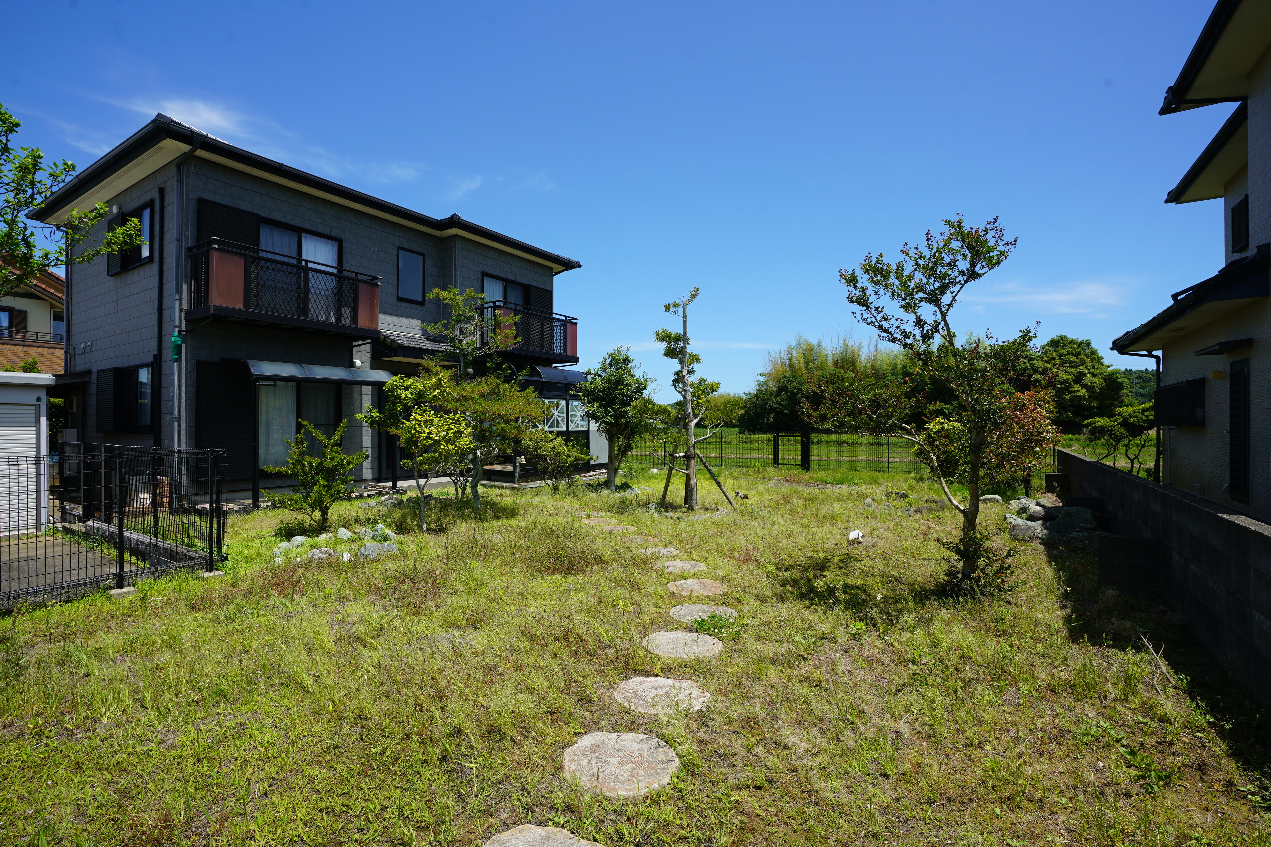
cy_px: 424
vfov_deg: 73.7
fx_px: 565
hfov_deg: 96.7
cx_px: 636
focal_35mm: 16
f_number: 10
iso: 100
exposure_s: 1/160
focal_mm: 16
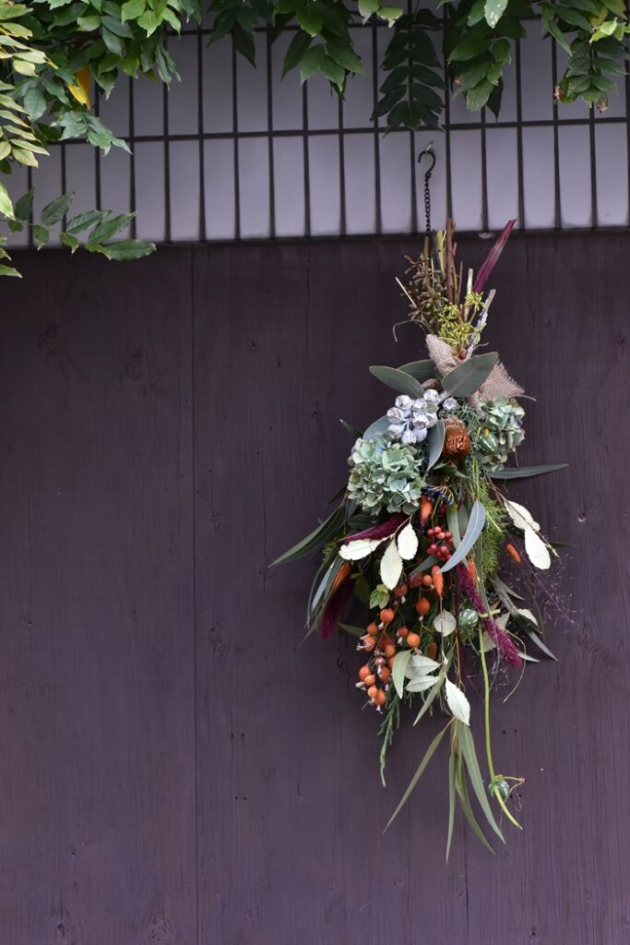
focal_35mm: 50
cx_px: 315
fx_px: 1312
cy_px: 472
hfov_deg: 27.0
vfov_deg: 39.6
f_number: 4
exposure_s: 1/160
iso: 2000
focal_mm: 50
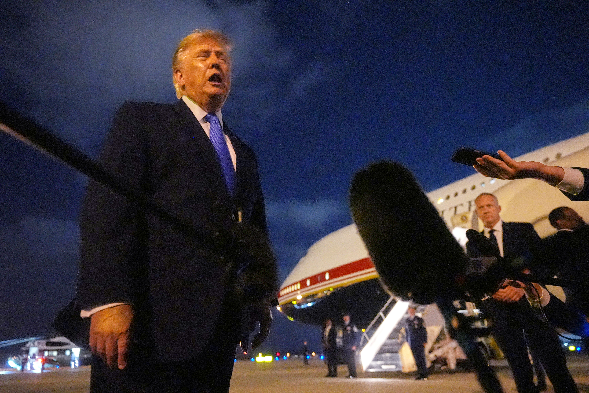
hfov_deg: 76.1
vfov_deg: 55.1
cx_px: 294
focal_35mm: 23
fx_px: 376
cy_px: 196
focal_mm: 23
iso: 10000
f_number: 2.8
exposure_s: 1/30
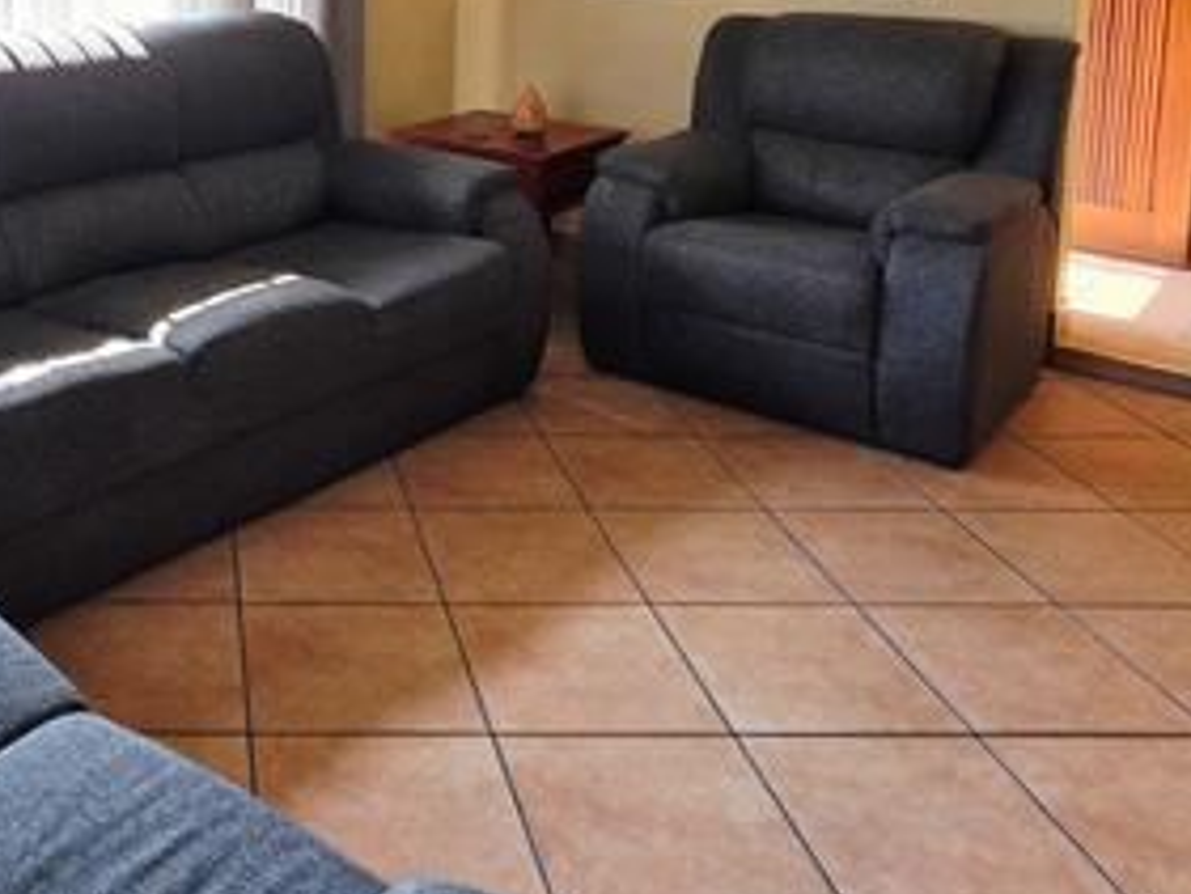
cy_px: 25
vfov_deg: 35.4
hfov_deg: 46.5
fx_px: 1274
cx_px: 178
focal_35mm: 37
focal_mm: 2.2
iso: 50
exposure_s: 1/101
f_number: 1.9
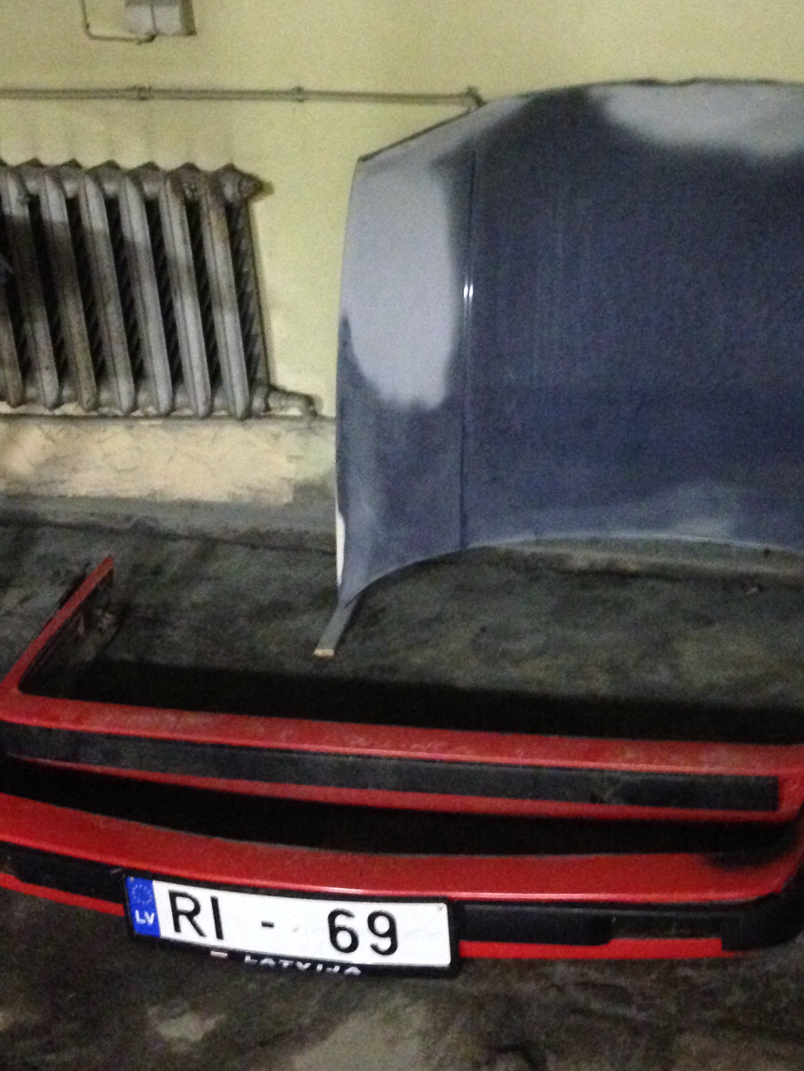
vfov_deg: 34.8
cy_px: 405
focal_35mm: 55
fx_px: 1703
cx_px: 517
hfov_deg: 26.5
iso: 800
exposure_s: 1/15
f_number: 2.4
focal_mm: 4.12
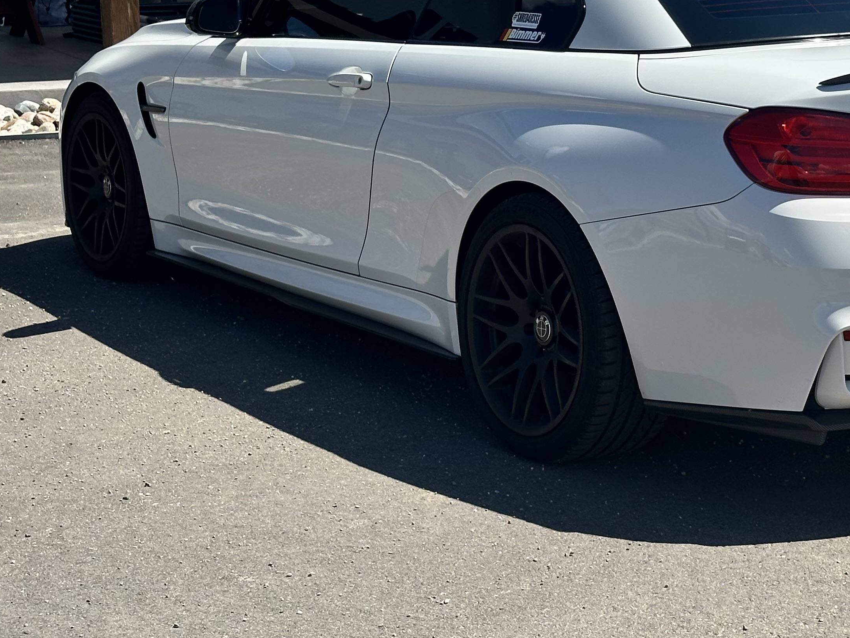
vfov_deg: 16.5
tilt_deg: -9.1
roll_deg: -0.1
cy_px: 193
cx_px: 552
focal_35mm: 89
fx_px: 2185
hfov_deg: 21.9
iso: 64
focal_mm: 6.86
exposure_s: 1/3876
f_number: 1.78
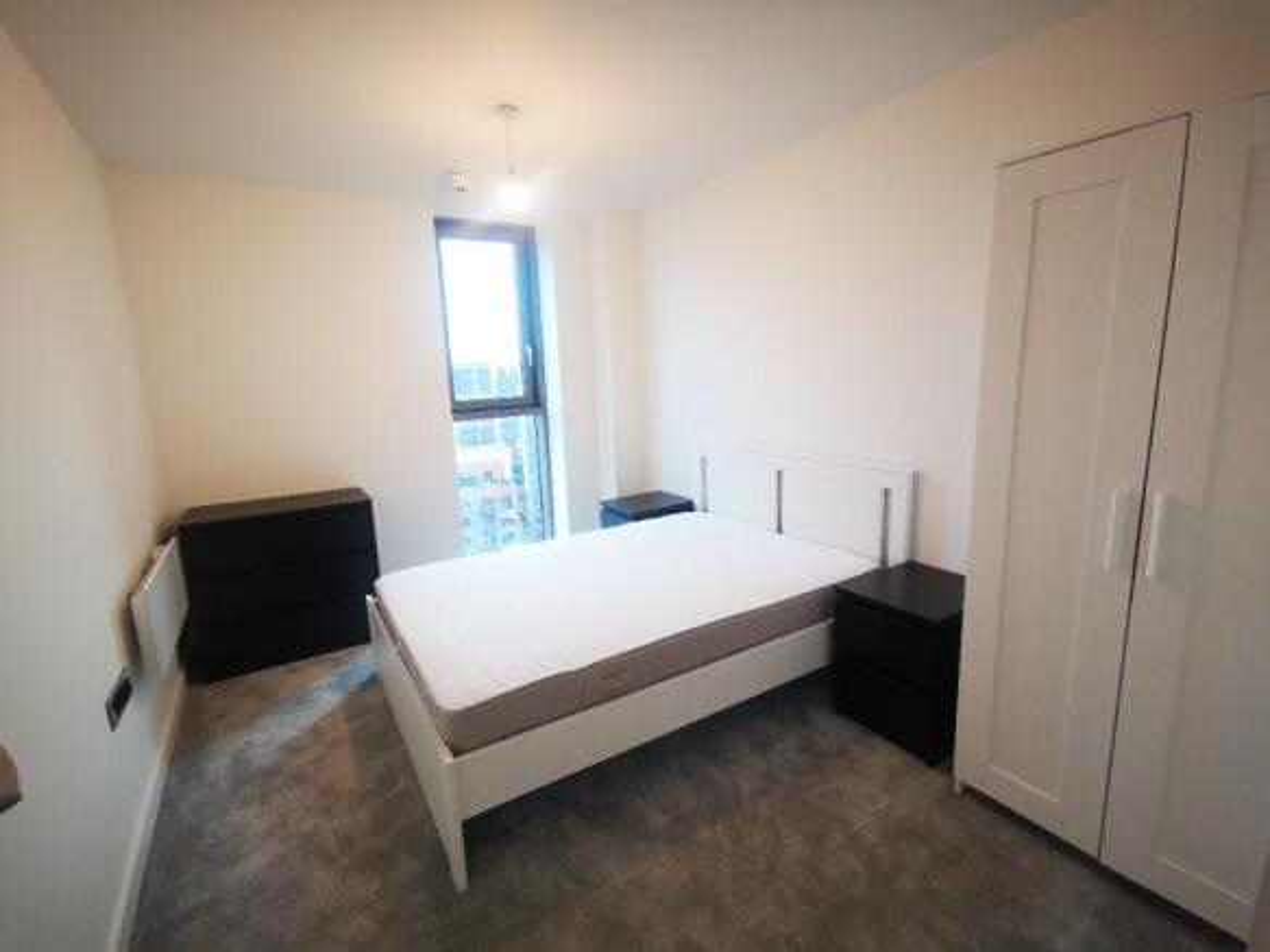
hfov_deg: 94.5
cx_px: 635
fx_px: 587
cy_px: 476
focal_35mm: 16
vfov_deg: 78.1
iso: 400
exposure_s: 1/50
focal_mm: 2.35
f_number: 2.2
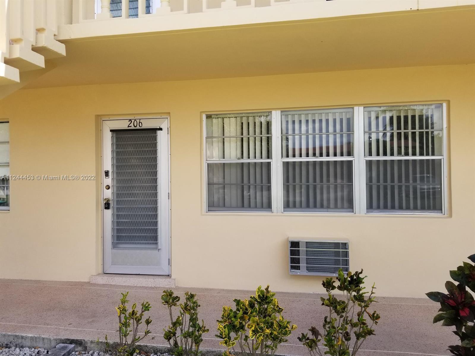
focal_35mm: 26
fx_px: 357
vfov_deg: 53.1
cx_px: 238
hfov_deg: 67.3
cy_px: 178
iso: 50
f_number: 1.7
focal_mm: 4.25
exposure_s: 1/786
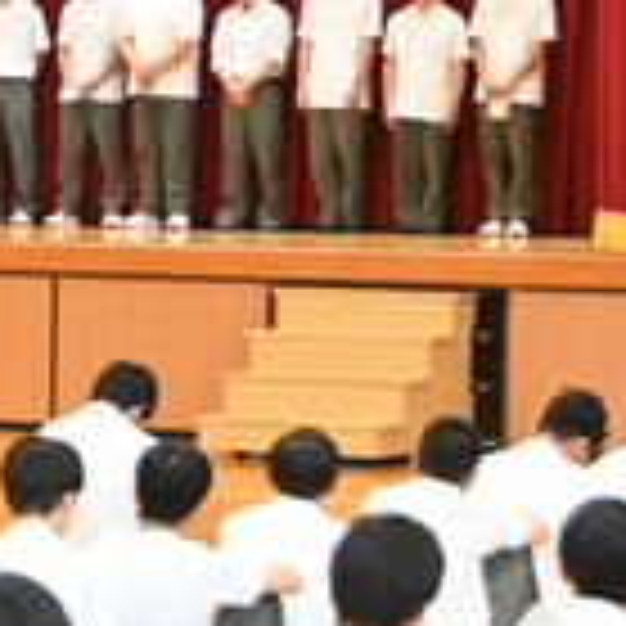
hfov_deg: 8.5
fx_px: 4133
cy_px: 101
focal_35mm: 202
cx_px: -252
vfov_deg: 8.6
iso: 2500
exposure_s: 1/125
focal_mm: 44
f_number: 4.5
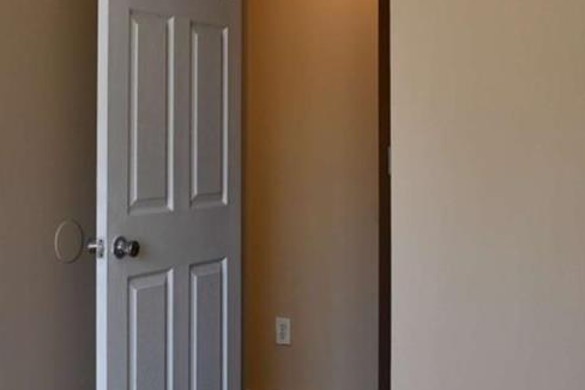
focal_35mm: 65
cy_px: 78
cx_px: 284
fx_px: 1056
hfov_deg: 31.0
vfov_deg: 20.7
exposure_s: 1/250
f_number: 3.8
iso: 450
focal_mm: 21
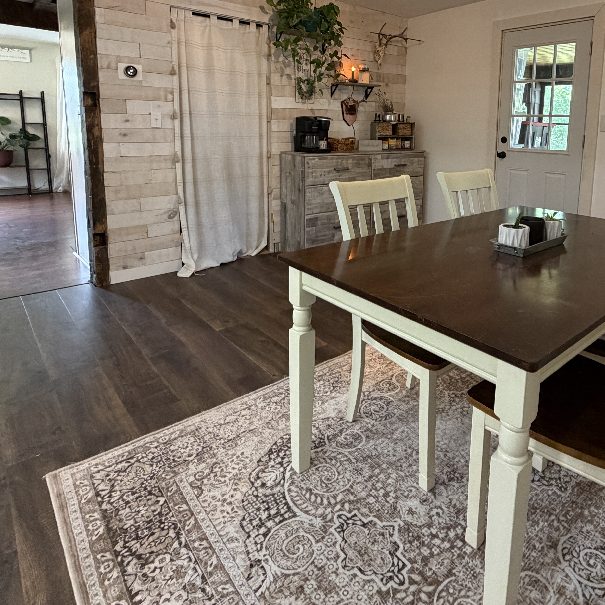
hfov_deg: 65.8
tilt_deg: -8.4
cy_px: 186
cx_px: 395
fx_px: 455
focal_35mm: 23
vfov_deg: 64.9
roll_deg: -1.6
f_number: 2.2
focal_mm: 2.22
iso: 320
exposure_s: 1/60
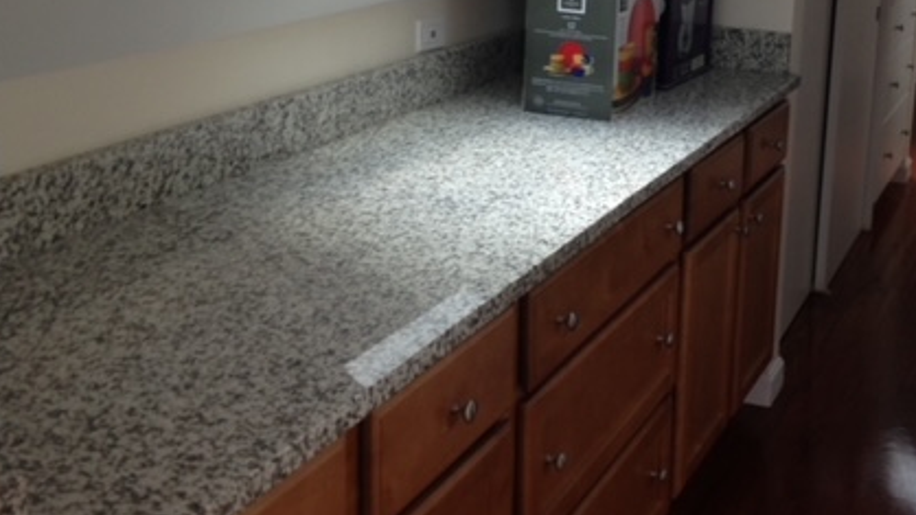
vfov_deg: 21.6
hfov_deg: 37.2
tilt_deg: -10.8
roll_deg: -2.0
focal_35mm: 55
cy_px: 112
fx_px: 1336
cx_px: 651
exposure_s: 1/30
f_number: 2.4
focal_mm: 4.12
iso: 50
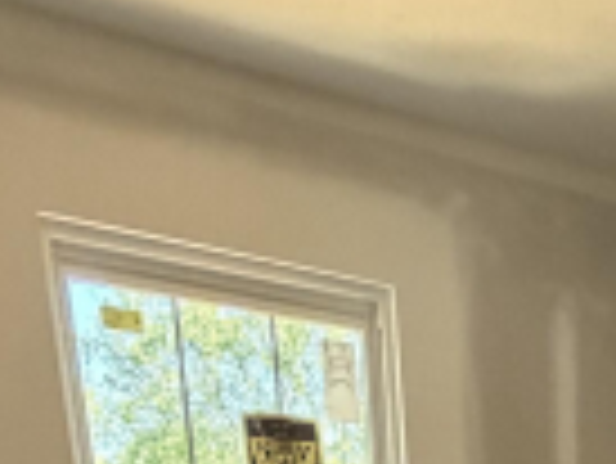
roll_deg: -1.4
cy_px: 1086
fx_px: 1211
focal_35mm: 68
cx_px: 708
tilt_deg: -20.6
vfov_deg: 14.7
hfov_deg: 26.0
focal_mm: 2.22
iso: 400
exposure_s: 1/60
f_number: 2.2
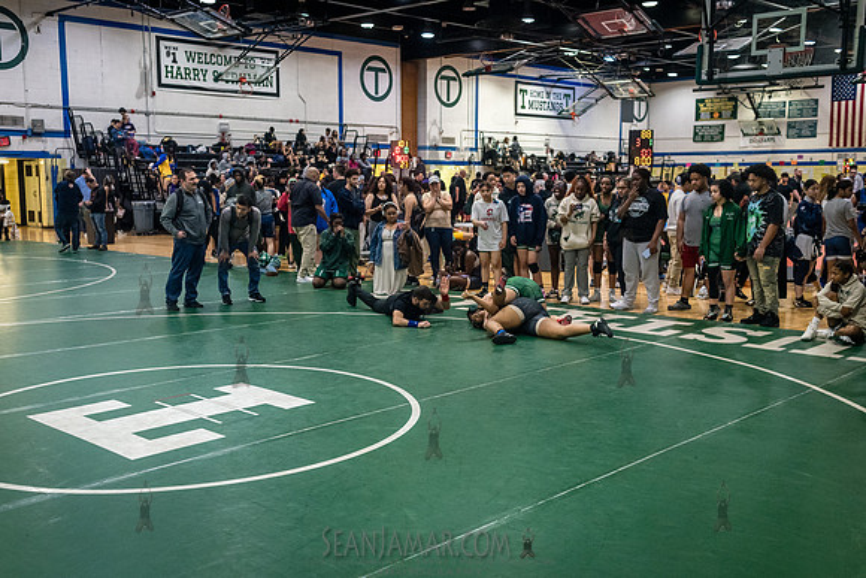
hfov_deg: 51.8
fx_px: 892
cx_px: 426
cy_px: 306
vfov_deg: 35.9
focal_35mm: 37
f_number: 3.2
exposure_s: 1/400
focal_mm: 35
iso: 5000
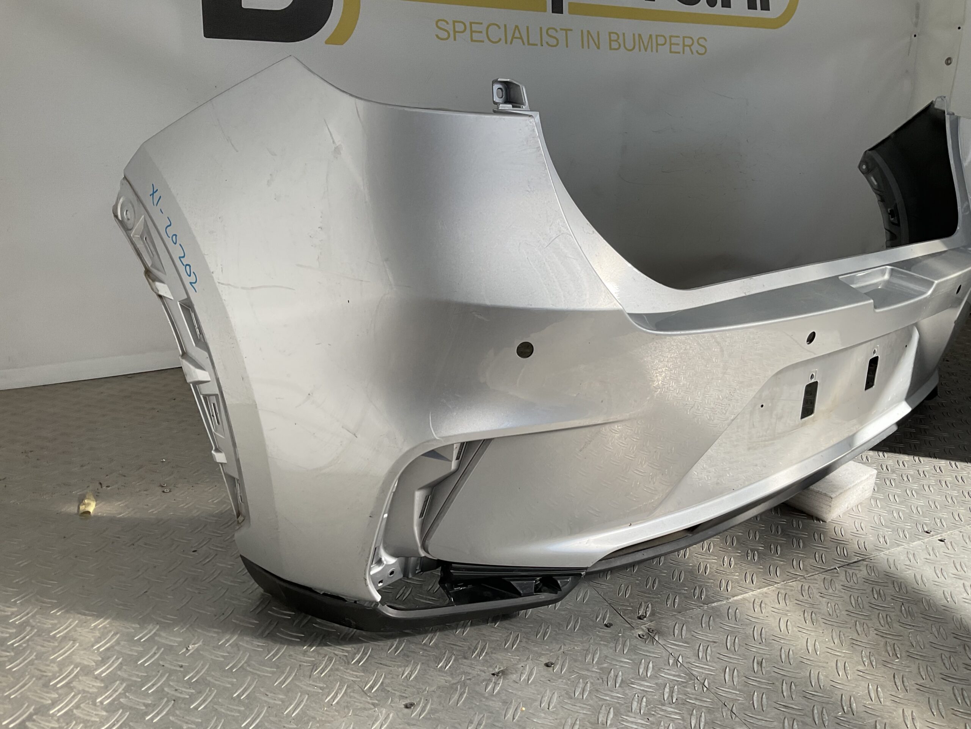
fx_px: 813
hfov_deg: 61.7
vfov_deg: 48.2
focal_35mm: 29
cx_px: 486
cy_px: 364
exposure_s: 1/1015
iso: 16
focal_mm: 3
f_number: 1.8
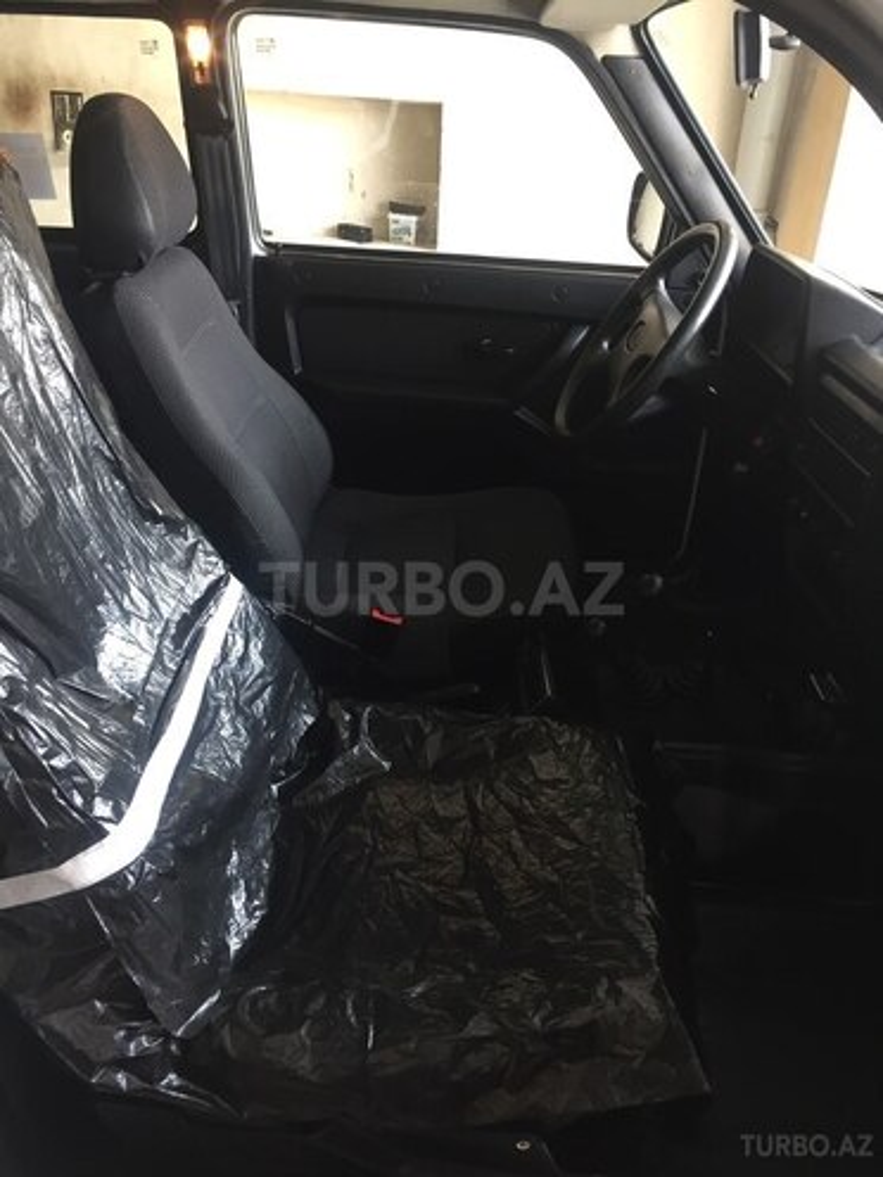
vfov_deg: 61.7
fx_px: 986
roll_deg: -4.1
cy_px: 588
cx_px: 442
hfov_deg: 48.2
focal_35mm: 29
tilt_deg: -26.7
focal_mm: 4.15
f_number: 2.2
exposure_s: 1/33
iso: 100
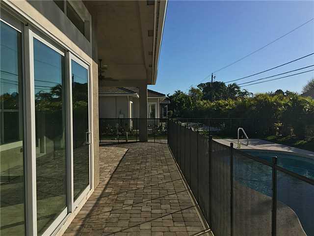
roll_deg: +0.3
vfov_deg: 48.2
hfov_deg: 61.7
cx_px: 157
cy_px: 118
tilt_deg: -1.8
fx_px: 263
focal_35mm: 29
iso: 25
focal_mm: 4.15
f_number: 2.2
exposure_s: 1/2481
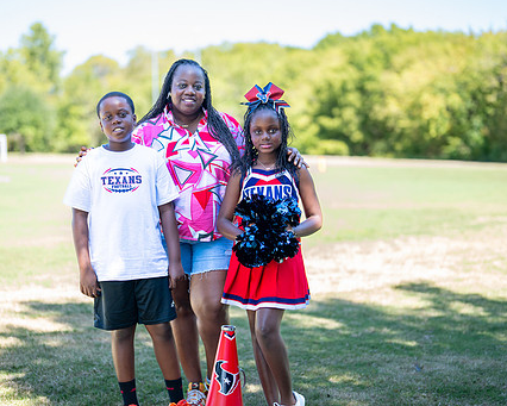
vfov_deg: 21.6
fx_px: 1066
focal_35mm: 71
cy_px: 229
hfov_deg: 26.7
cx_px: 223
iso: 100
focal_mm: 50
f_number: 1.2
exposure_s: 1/1000
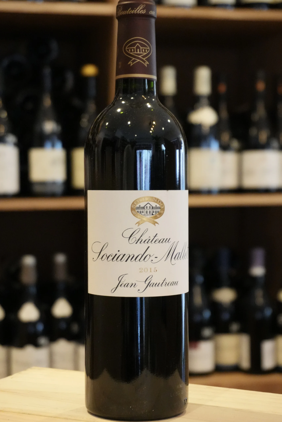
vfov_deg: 28.6
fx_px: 828
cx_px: 141
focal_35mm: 70
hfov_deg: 19.3
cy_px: 211
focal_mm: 47
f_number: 5.6
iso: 6400
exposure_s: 1/100
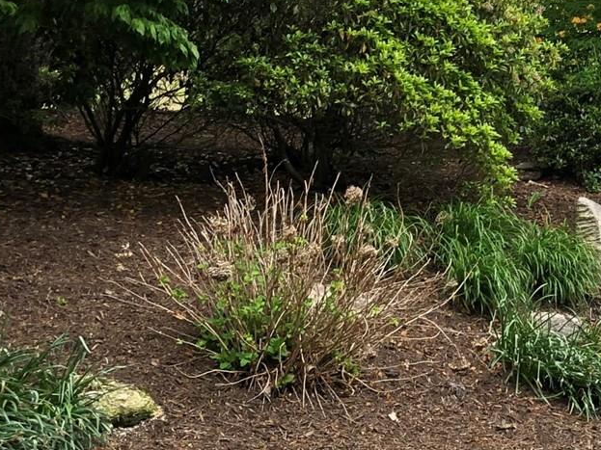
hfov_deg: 19.9
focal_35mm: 92
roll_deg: -0.3
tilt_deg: +5.8
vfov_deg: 16.0
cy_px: 188
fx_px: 1597
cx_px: 733
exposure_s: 1/125
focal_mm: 4
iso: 20
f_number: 1.8
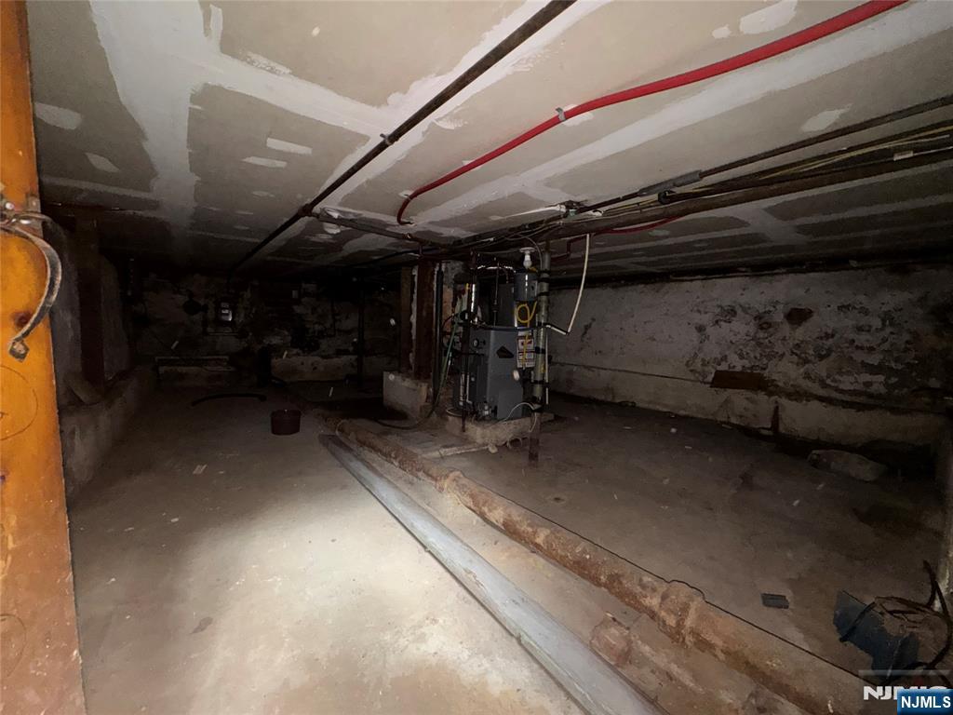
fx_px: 385
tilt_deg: -4.7
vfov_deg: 85.7
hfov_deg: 102.1
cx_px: 476
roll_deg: -3.0
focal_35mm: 14
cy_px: 358
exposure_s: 1/29
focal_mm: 2.22
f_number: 2.2
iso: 250
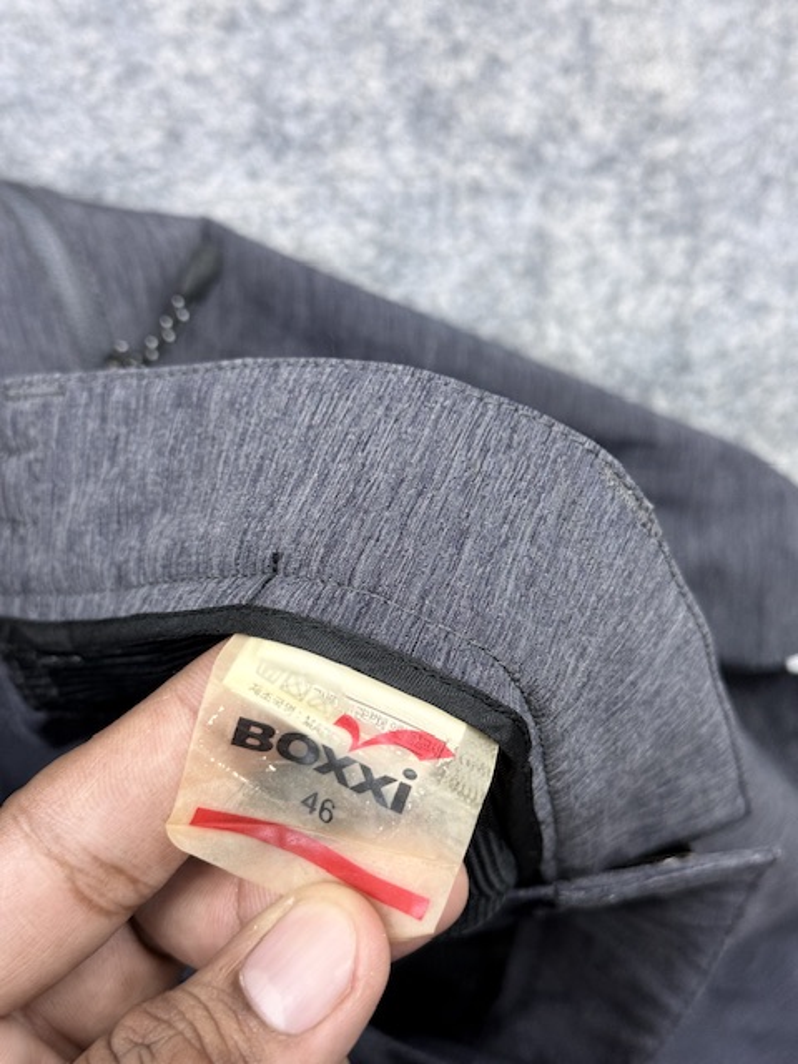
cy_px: 532
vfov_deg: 39.7
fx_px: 1475
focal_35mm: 48
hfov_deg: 30.3
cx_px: 399
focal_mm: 6.76
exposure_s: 1/100
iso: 80
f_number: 1.78
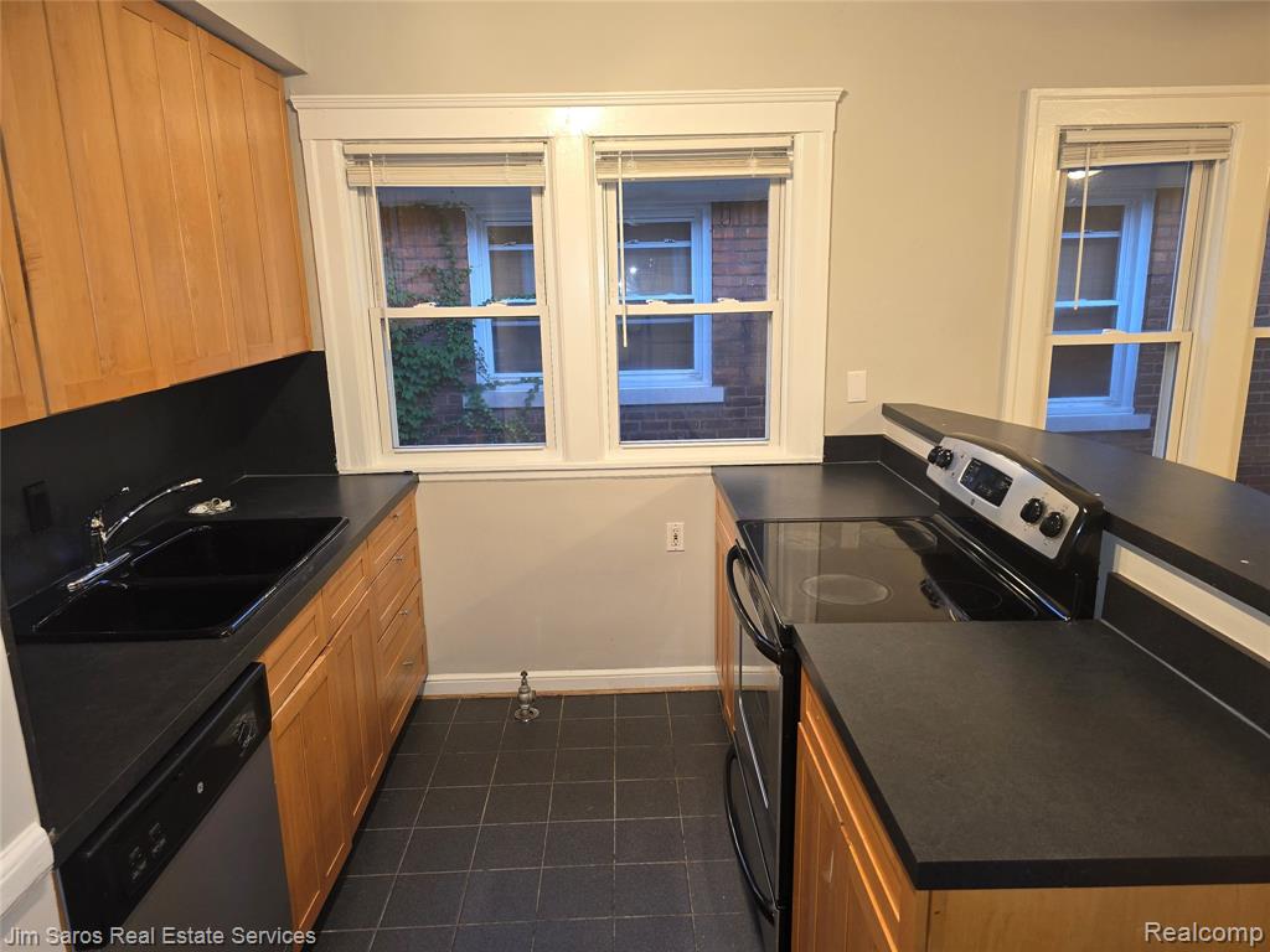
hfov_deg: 73.9
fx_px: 844
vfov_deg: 58.9
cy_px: 476
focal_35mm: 23
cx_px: 635
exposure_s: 1/24
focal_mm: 6.3
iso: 125
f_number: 1.7
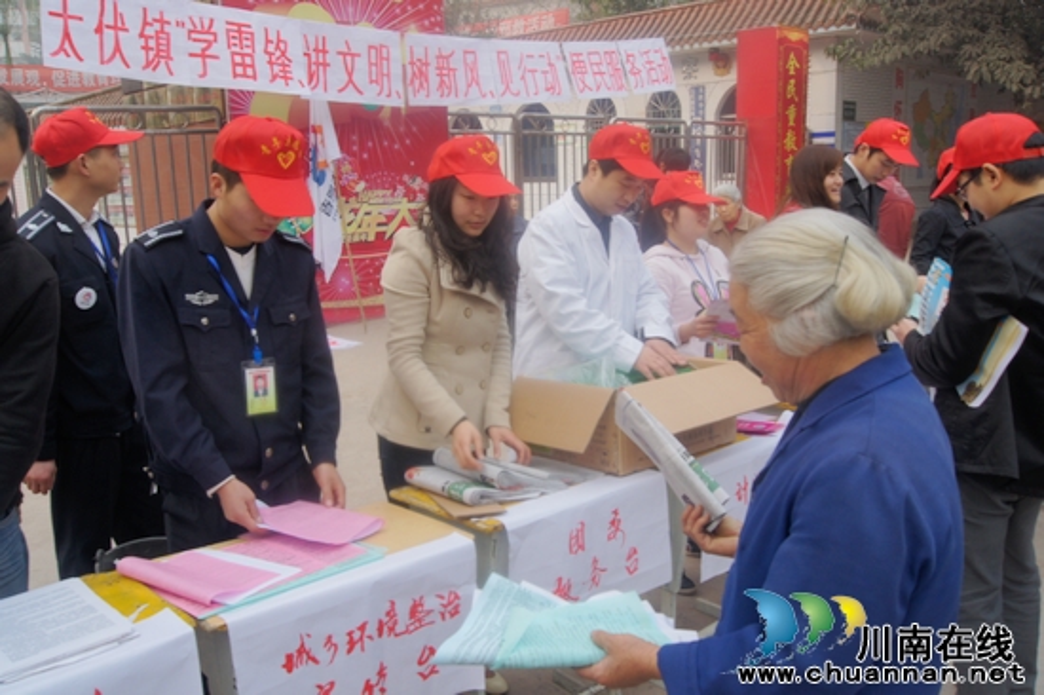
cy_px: 348
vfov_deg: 43.6
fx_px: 869
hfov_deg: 62.0
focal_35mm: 30
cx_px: 522
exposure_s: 1/80
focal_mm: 20
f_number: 9
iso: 200
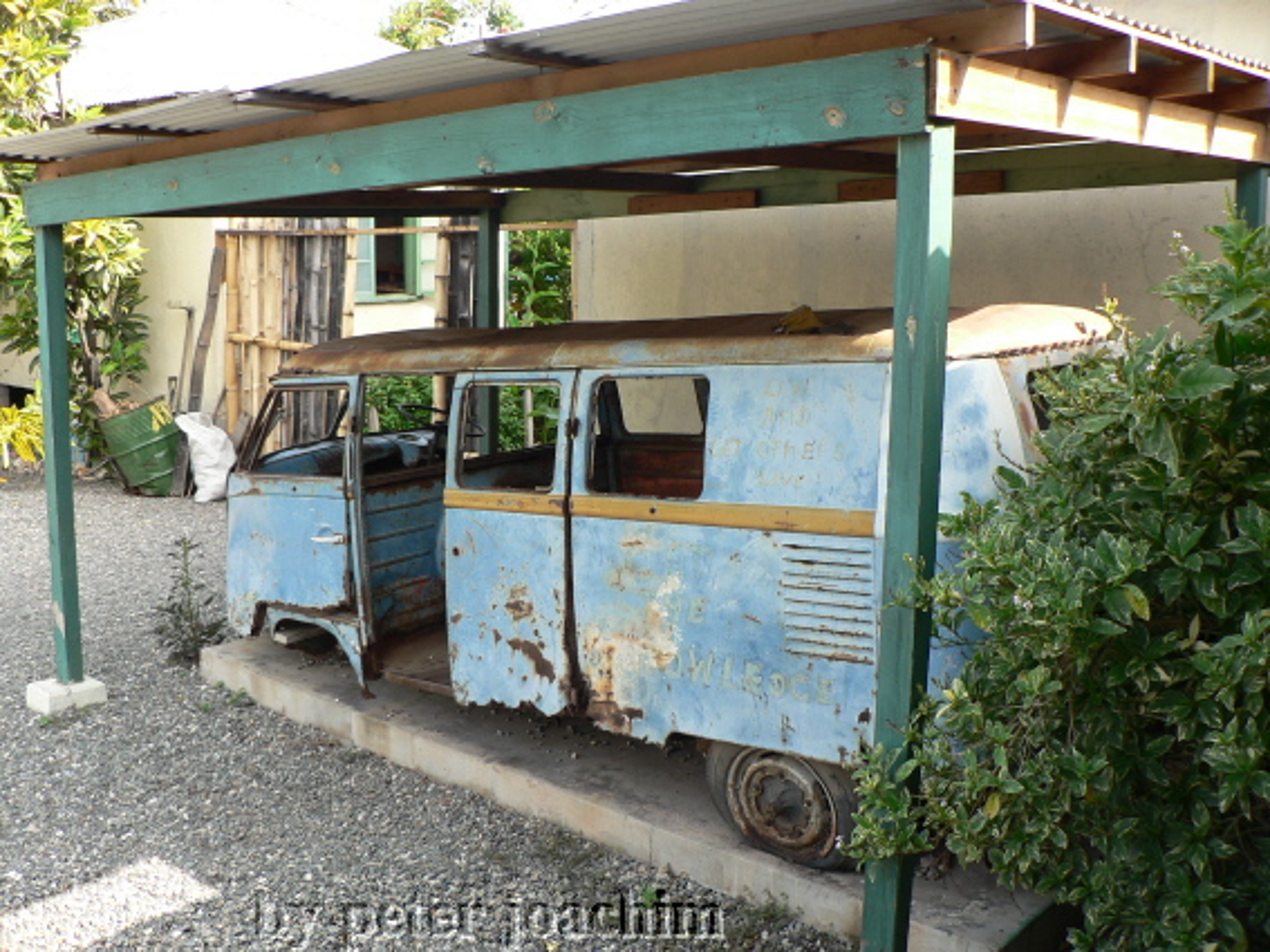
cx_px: 635
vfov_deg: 40.7
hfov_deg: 52.6
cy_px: 476
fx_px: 1284
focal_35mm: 35
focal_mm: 6
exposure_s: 1/100
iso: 64
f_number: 3.2
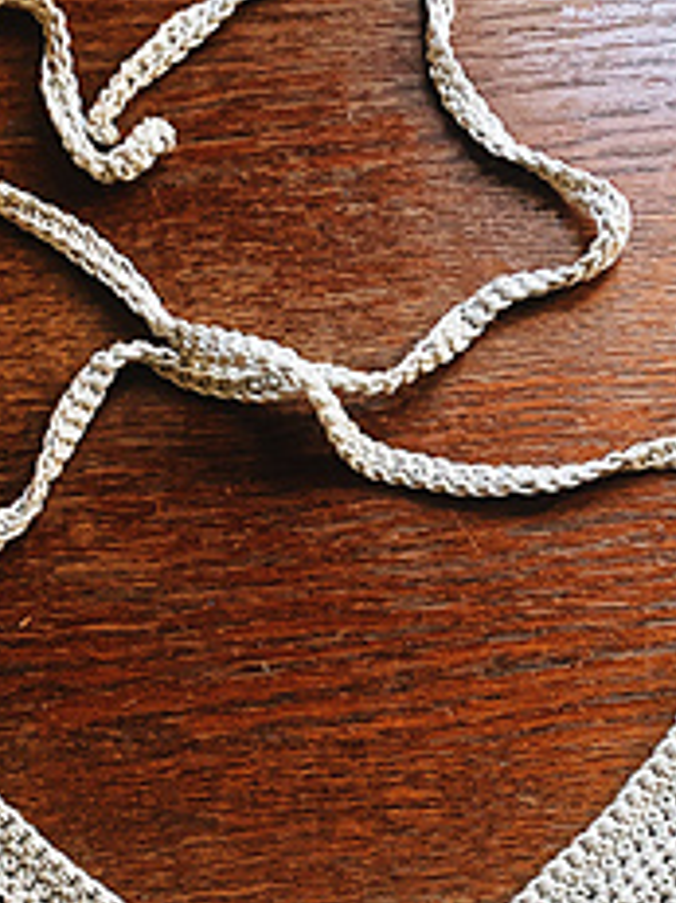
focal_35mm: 72
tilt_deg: -84.2
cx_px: 387
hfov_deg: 20.4
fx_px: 1876
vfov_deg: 25.4
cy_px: 946
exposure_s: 1/60
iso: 100
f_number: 1.8
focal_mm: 4.25
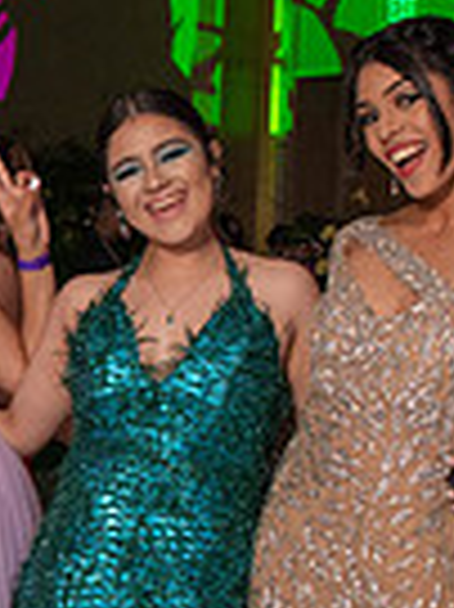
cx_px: -235
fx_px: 1927
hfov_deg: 12.7
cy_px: 451
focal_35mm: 110
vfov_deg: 17.8
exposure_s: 1/125
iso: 1250
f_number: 6.3
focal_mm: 24
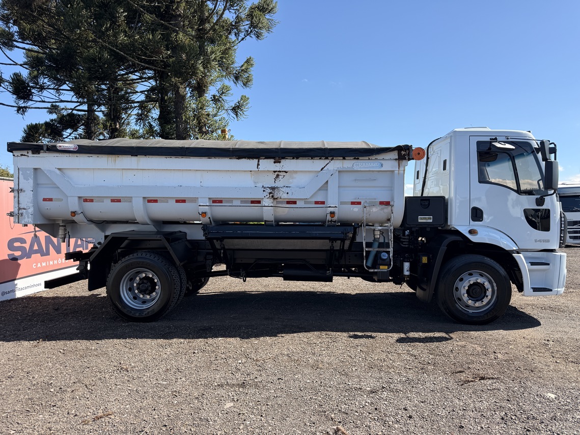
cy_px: 218
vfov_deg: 56.8
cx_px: 290
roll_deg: +1.0
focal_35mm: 24
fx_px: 402
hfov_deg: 71.6
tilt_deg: +0.3
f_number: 1.78
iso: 80
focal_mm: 6.76
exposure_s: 1/2299
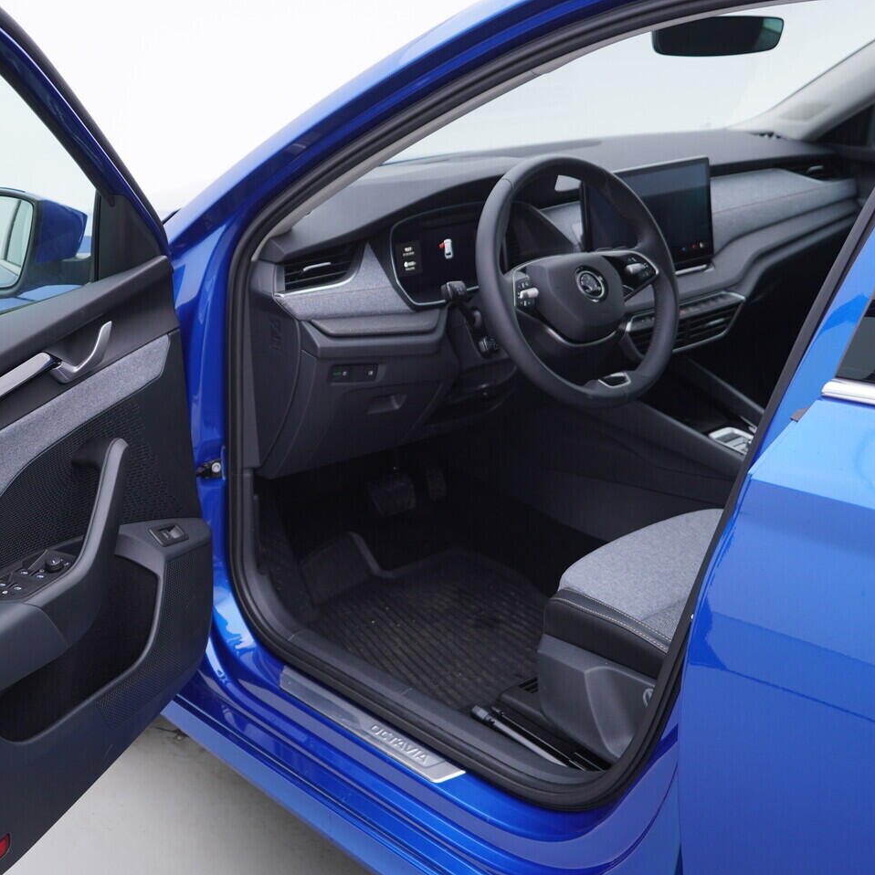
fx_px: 1316
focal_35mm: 46
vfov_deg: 36.8
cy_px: 438
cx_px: 277
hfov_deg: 36.3
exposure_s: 1/50
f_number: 3.2
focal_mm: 24
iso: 125
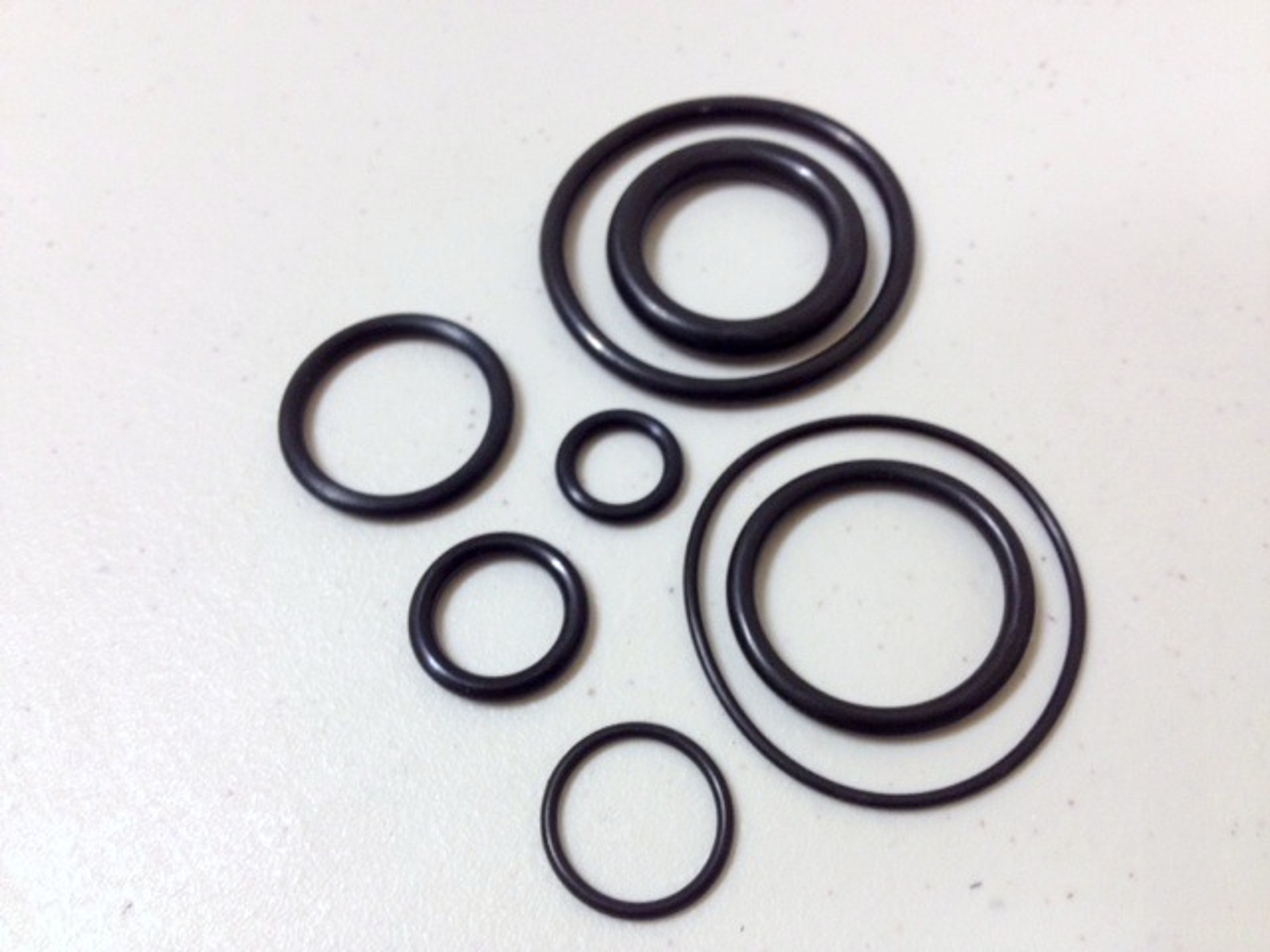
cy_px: 476
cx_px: 635
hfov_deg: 52.6
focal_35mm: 35
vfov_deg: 40.7
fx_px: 1284
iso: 160
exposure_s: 1/20
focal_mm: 4.28
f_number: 2.4
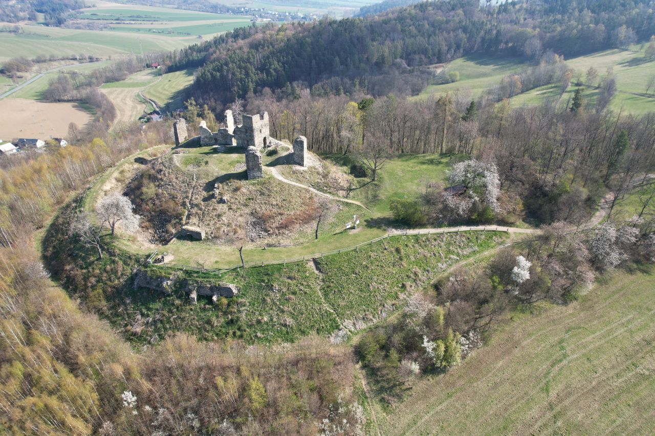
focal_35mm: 22
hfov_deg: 78.6
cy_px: 218
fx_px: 400
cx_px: 328
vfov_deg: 57.2
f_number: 2.8
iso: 110
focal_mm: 8.38
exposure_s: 1/640
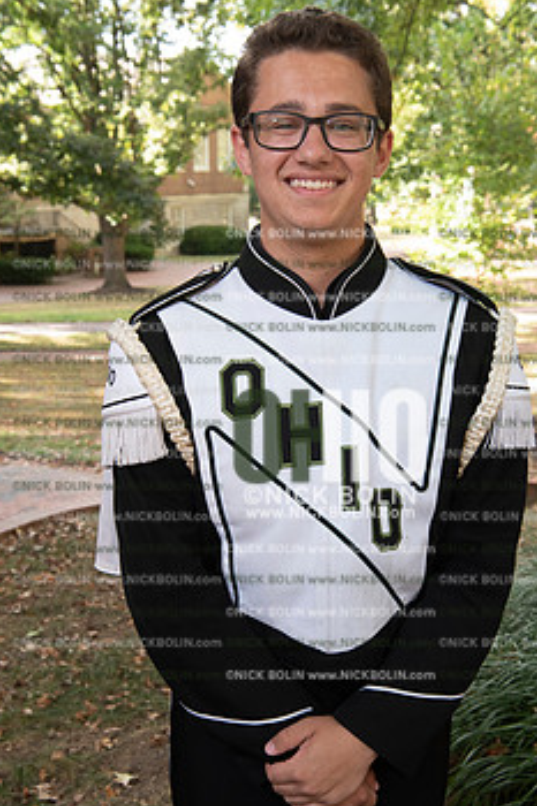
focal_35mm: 54
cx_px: 330
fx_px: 1209
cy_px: 454
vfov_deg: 36.8
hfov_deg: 25.0
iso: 800
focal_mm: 42
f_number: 8
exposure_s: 1/100
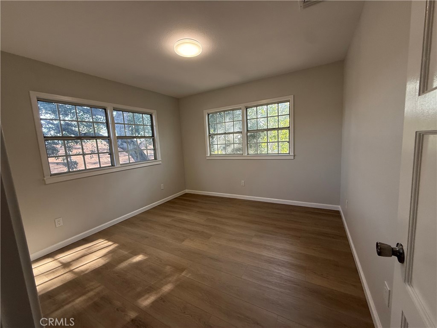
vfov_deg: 85.7
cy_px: 164
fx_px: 177
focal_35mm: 14
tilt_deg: -5.2
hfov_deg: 102.1
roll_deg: +4.0
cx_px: 218
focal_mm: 2.22
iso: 125
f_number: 2.2
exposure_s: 1/120
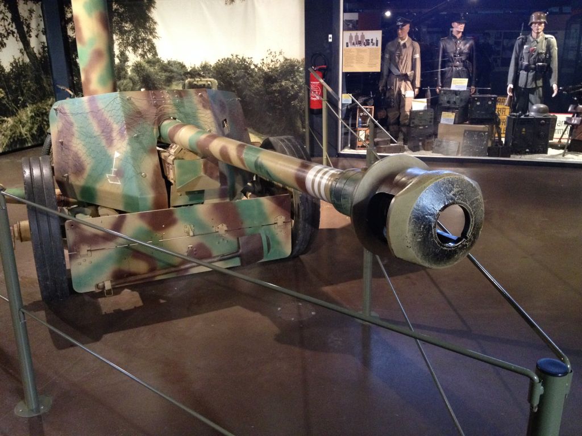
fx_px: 588
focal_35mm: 35
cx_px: 291
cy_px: 218
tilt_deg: -21.5
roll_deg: +0.3
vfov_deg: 40.7
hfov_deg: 52.6
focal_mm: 4.28
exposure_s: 1/17
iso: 400
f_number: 2.4
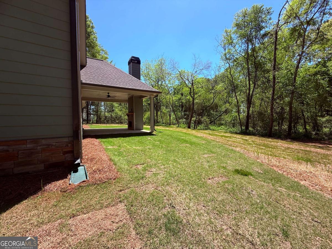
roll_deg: +0.7
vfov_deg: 85.7
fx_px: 134
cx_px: 166
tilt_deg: -2.5
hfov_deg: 102.1
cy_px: 124
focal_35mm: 14
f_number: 2.2
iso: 50
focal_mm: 2.22
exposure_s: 1/1167
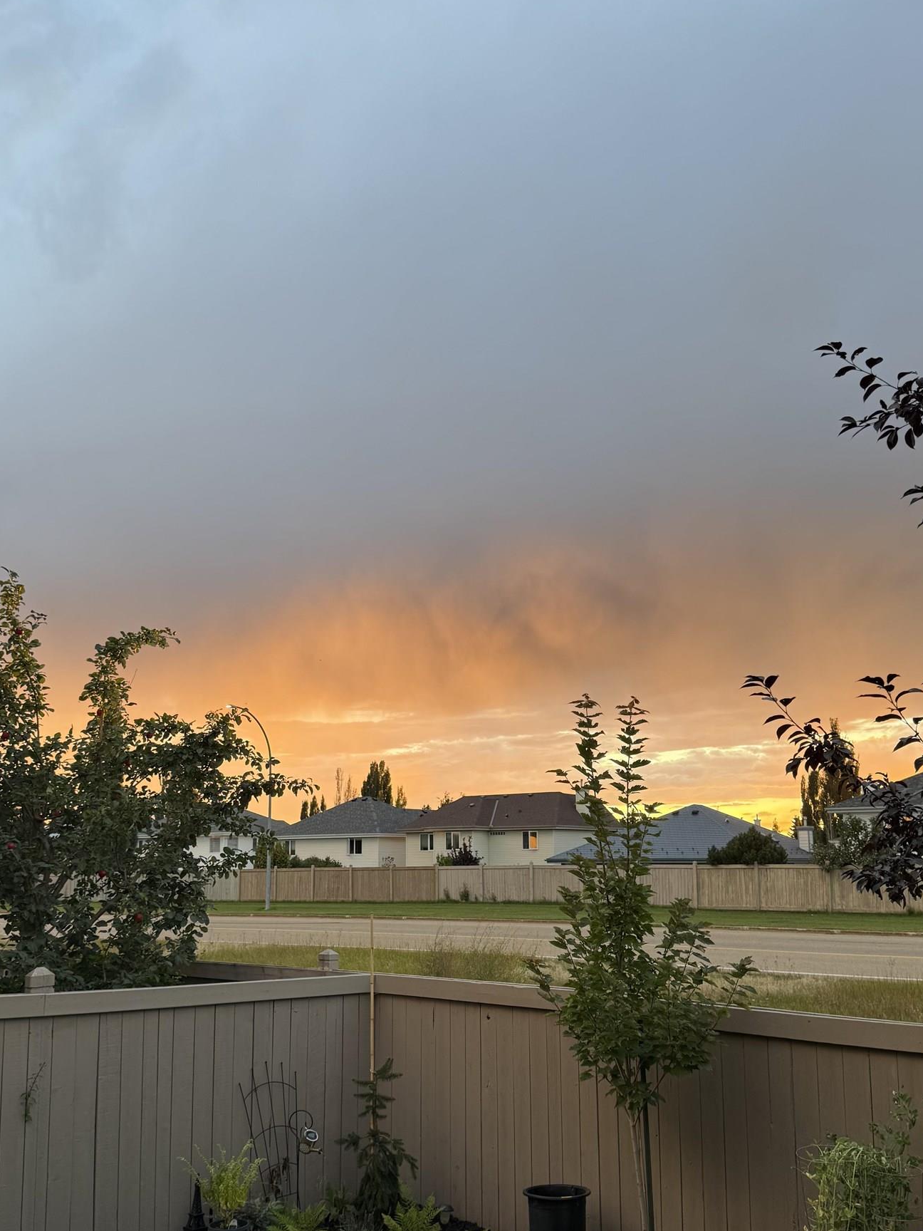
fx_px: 1138
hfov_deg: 44.2
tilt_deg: +6.0
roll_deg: -0.3
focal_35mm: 32
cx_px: 476
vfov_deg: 56.5
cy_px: 722
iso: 50
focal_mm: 6.76
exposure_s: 1/142
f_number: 1.78
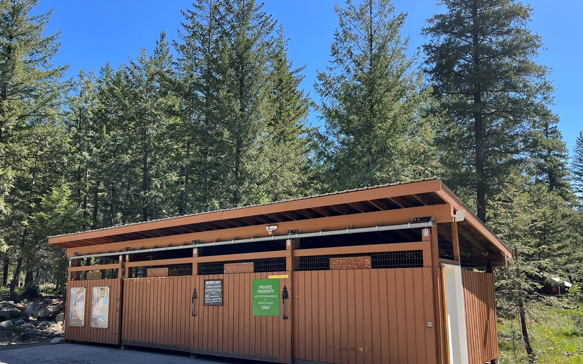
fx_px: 445
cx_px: 293
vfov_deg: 44.3
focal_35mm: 28
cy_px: 219
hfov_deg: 66.5
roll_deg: +0.7
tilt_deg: +8.5
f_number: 1.5
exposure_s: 1/1000
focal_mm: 5.7
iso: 50
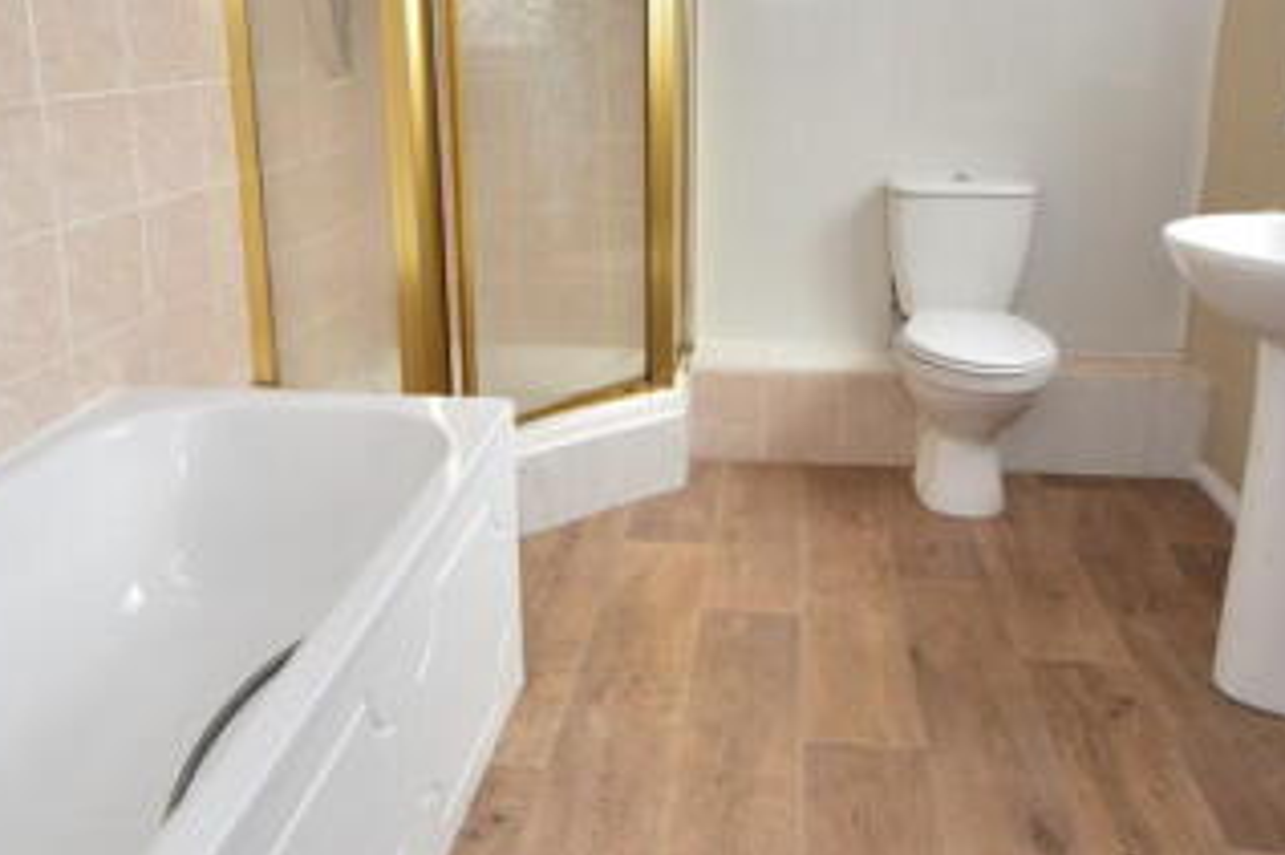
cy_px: 294
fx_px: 1106
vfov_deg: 41.8
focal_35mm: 31
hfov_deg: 60.3
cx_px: 622
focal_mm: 10
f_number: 9
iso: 560
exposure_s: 1/125
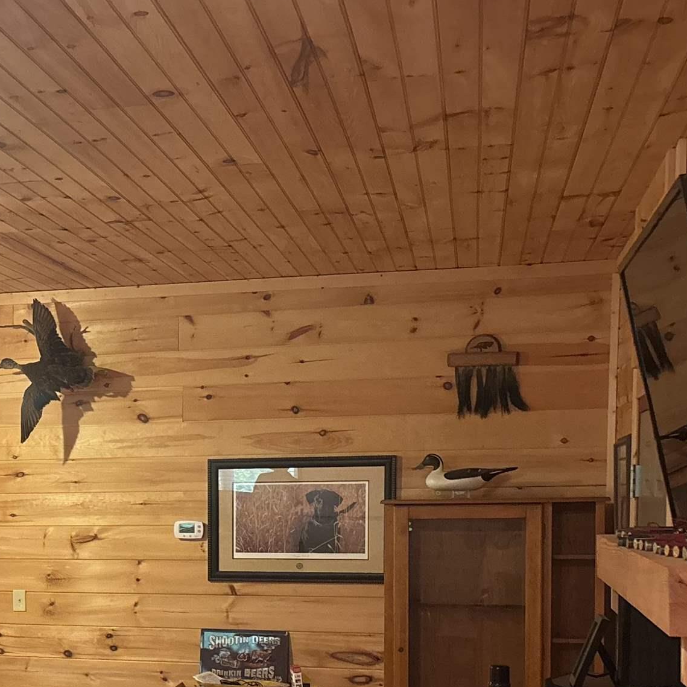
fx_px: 1392
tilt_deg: -3.8
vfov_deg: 27.1
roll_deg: +0.4
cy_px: 569
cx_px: -86
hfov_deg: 25.5
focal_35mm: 62
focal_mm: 5.96
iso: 500
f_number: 1.6
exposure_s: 1/60
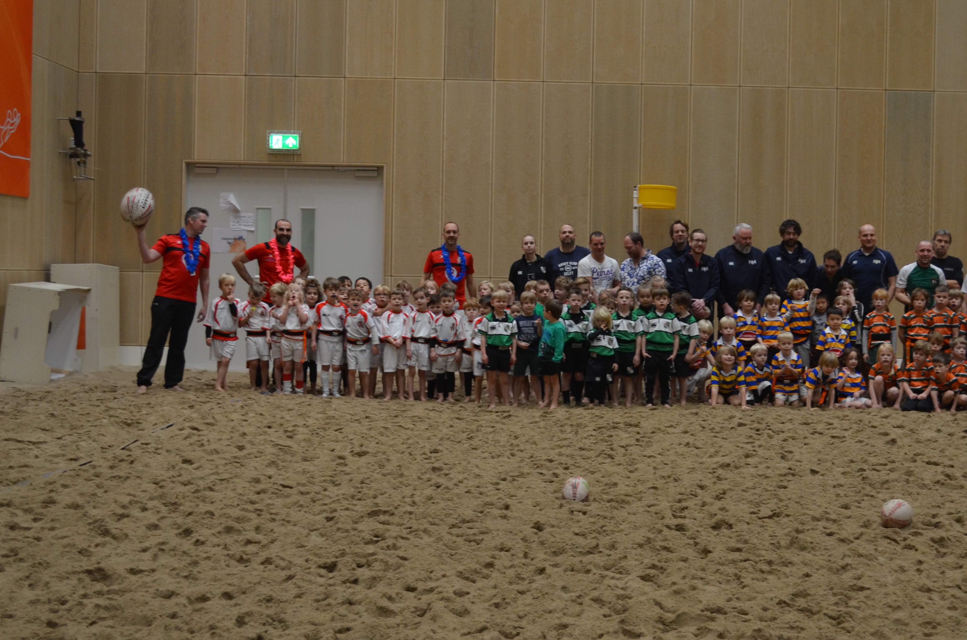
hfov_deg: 33.2
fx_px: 1608
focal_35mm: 60
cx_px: 641
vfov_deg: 22.5
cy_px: 278
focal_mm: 30
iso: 640
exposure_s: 1/60
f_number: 4.5
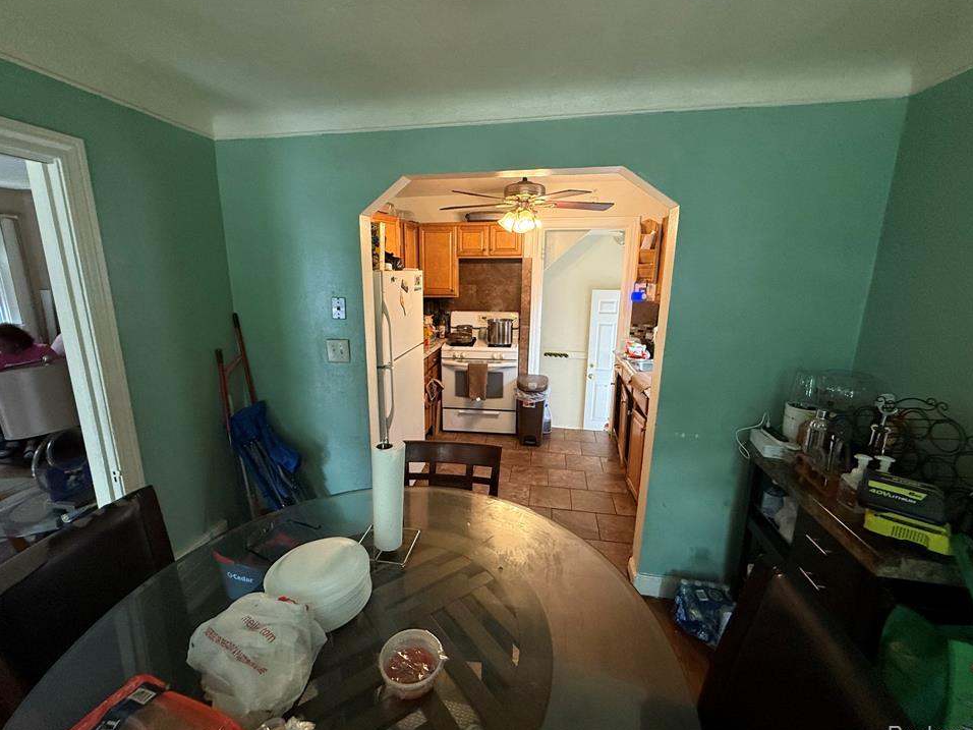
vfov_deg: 81.7
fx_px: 422
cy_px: 359
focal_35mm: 15
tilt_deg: -12.5
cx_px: 470
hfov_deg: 98.1
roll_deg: -1.3
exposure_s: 1/60
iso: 400
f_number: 2.2
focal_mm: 2.22
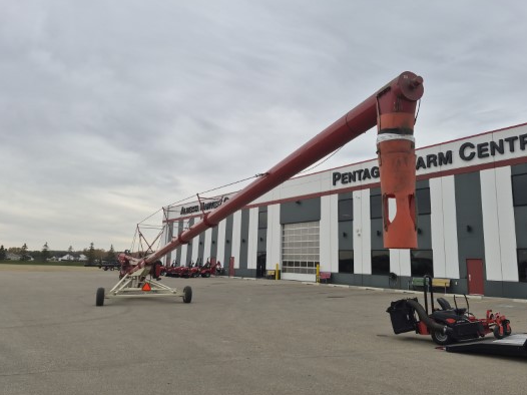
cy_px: 182
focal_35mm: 28
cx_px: 285
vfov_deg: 49.7
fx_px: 426
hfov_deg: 63.4
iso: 80
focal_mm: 5.4
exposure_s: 1/2552
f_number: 1.8
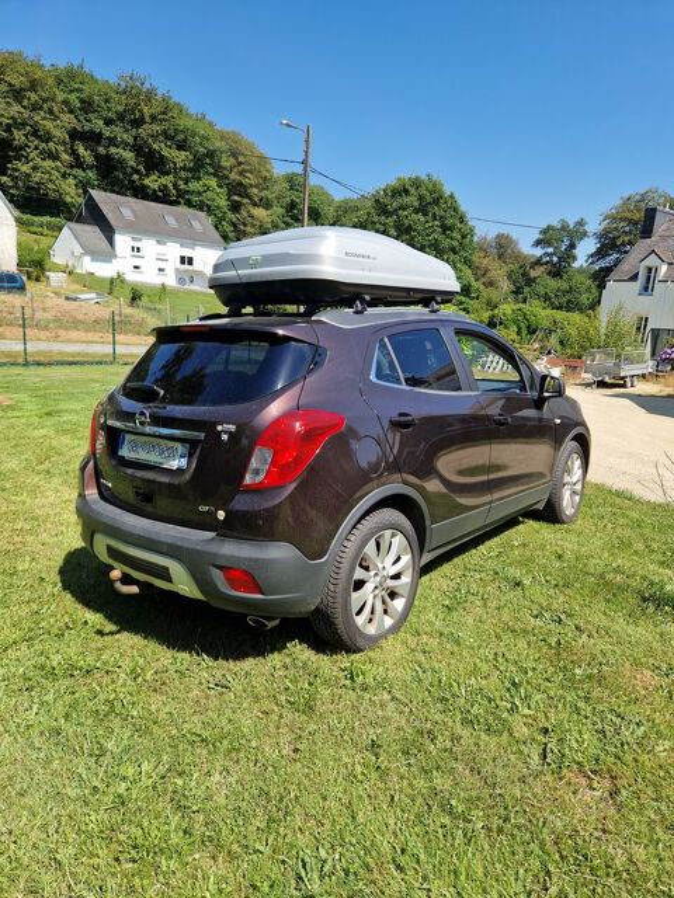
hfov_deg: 58.9
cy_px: 449
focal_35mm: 23
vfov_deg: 73.9
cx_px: 337
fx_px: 597
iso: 50
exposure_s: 1/1014
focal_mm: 5.4
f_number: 1.8
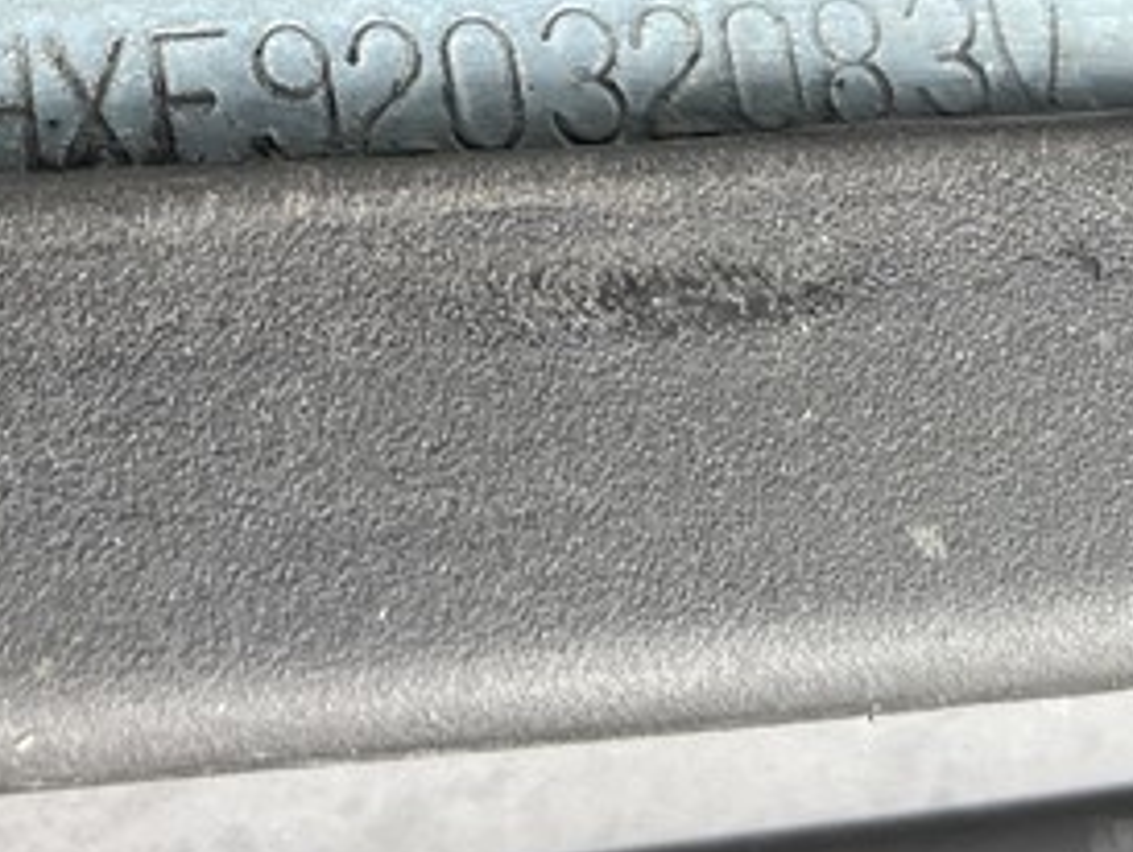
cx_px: -95
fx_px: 3178
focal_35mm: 97
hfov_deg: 19.4
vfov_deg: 14.2
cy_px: -443
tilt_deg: -62.4
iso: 40
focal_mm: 5.7
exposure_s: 1/121
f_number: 1.5
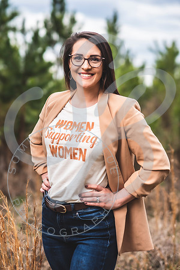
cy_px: 135
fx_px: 637
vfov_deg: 23.9
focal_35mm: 85
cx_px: 90
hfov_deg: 16.1
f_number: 2.8
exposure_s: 1/640
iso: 100
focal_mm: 85
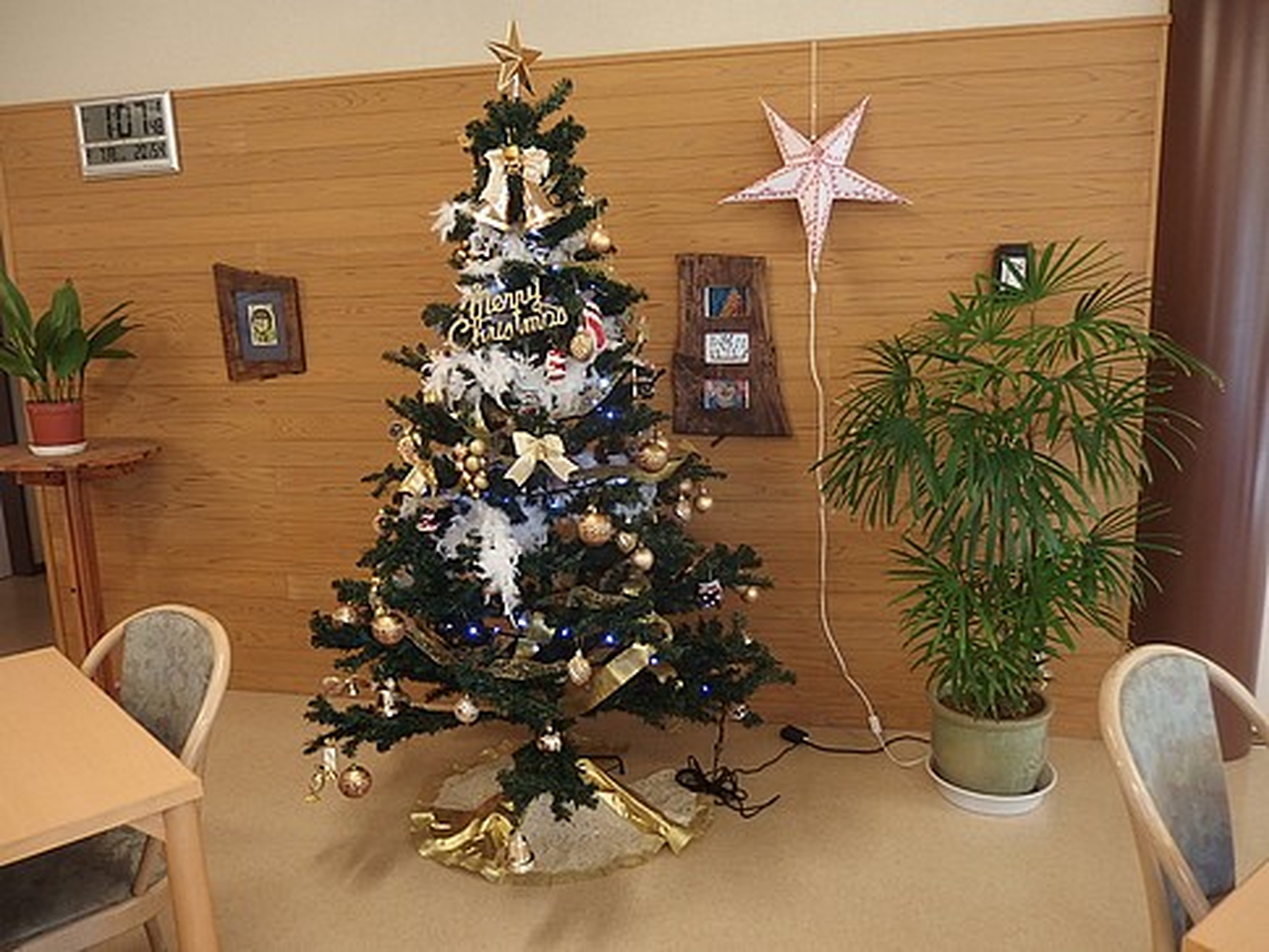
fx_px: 953
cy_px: 476
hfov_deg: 67.3
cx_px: 634
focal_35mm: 26
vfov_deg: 53.1
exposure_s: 1/40
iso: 100
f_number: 2
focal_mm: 4.7
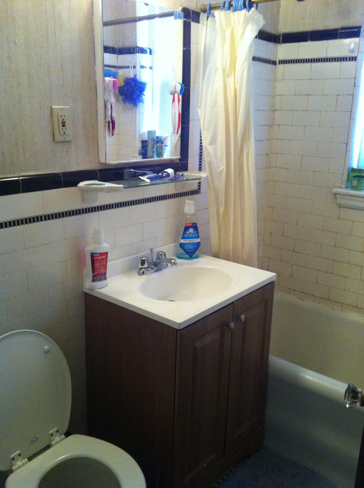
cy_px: 244
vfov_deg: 52.7
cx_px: 182
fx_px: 492
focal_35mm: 35
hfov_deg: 40.6
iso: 400
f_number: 2.8
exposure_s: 1/15
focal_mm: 3.85
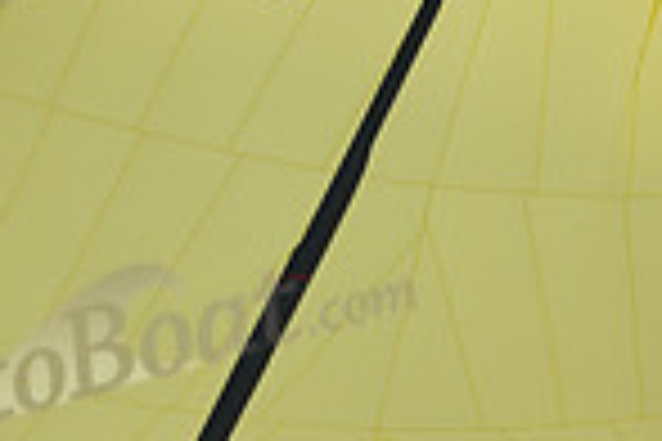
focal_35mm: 277
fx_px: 5093
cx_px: 653
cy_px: 529
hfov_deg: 7.4
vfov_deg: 4.9
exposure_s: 1/1250
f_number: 7.1
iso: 250
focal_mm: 70
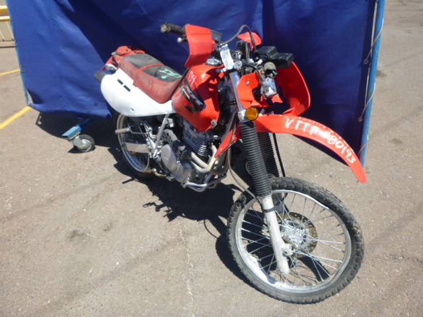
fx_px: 305
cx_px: 212
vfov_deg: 54.9
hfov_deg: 69.4
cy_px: 158
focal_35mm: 25
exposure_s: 1/400
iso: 100
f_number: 3.9
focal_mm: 4.5
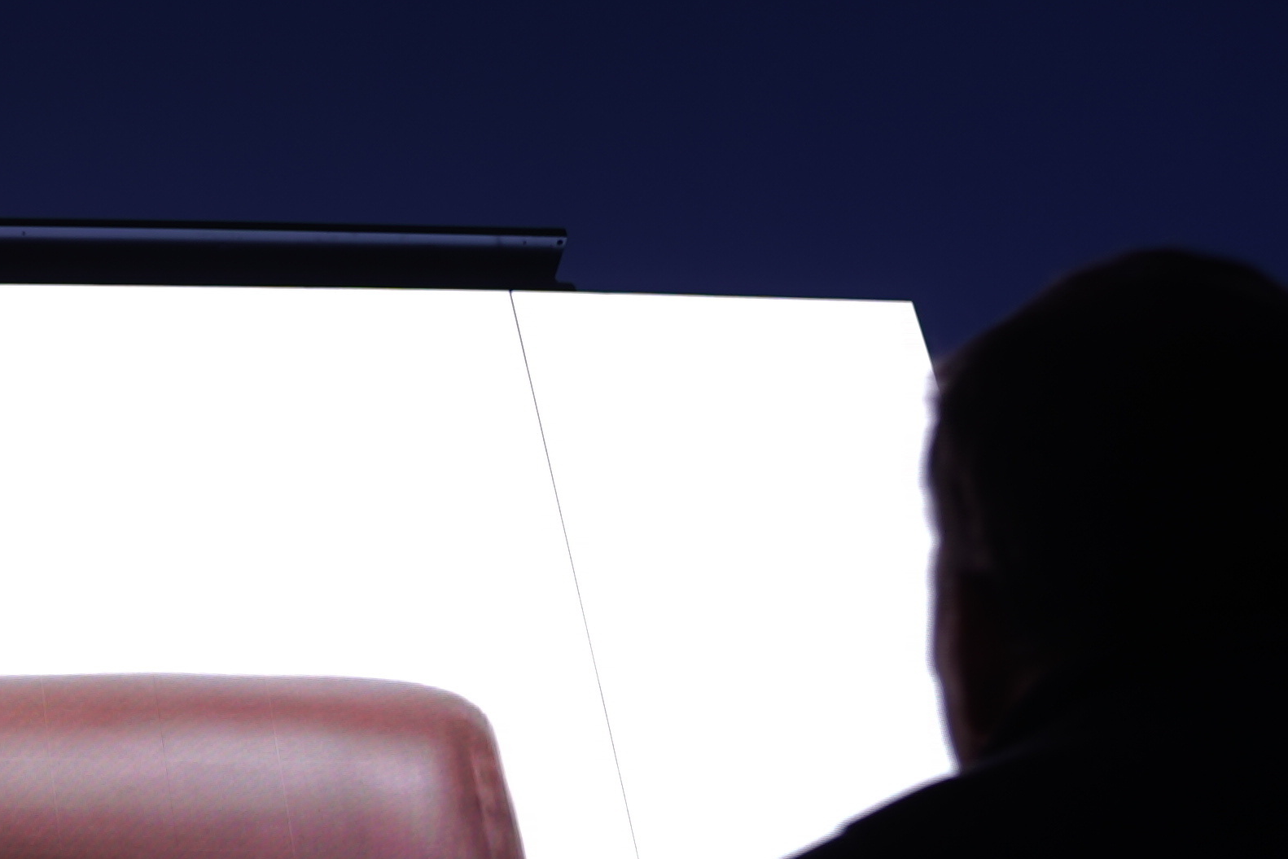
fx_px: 3256
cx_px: -369
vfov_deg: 13.5
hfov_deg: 20.5
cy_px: 1526
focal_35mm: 91
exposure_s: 1/30
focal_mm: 24
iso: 64
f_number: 2.8
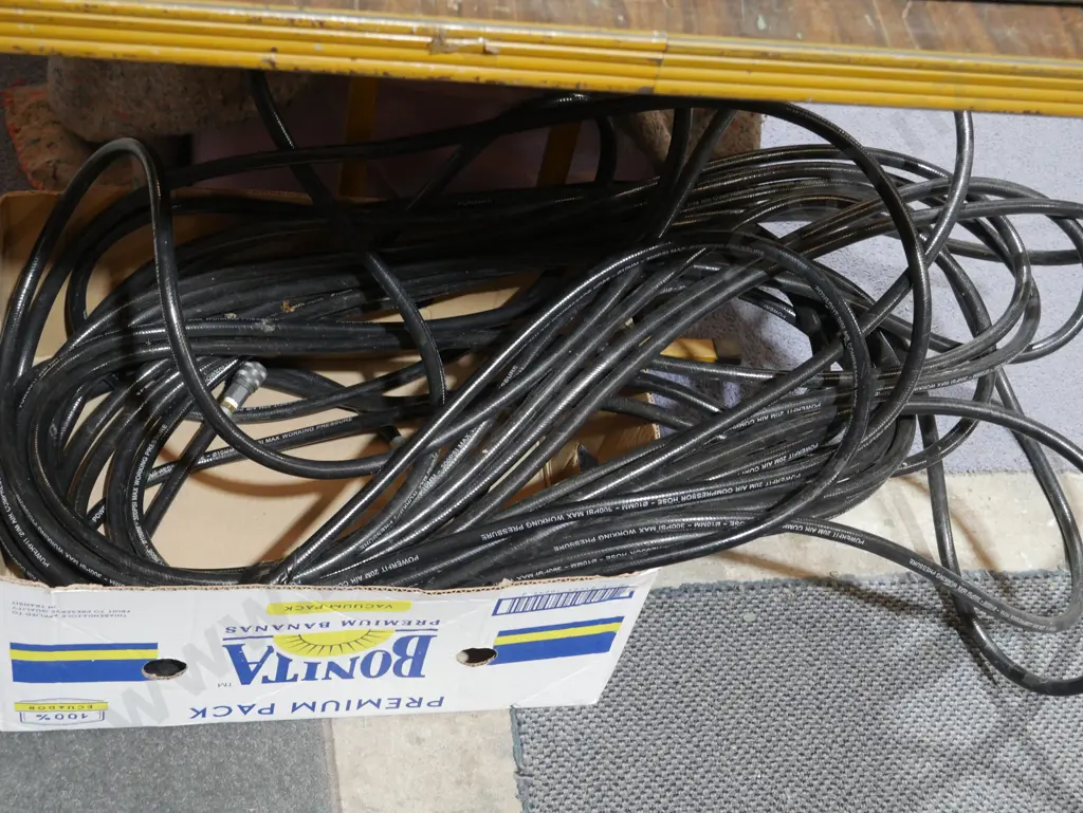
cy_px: 406
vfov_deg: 29.1
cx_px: 542
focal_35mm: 50
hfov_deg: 38.2
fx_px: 1565
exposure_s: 1/60
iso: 1600
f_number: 5.3
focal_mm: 25
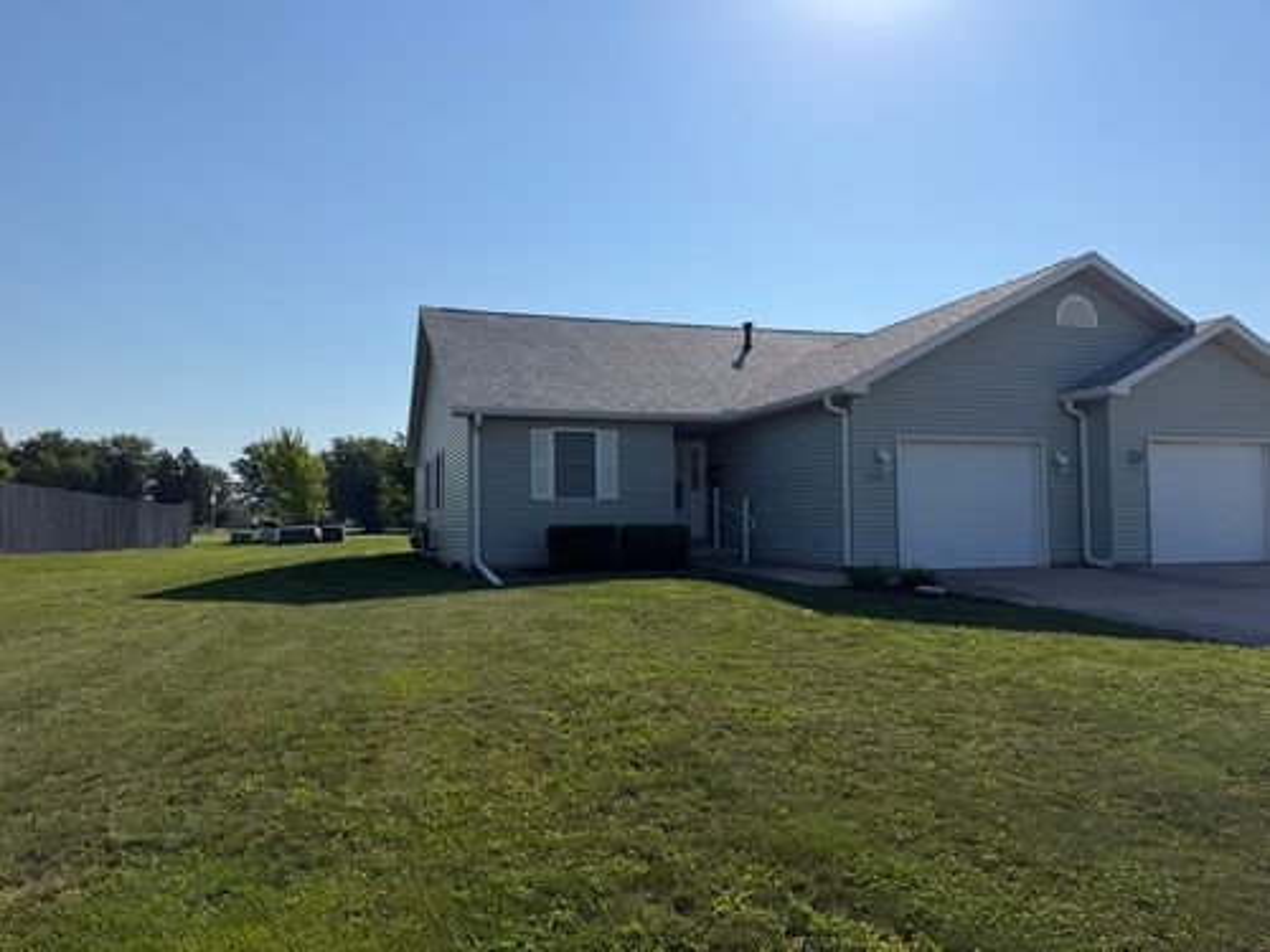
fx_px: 881
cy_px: 476
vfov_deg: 56.8
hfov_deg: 71.6
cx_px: 635
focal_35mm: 24
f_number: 1.78
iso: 80
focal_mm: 6.76
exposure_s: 1/10309
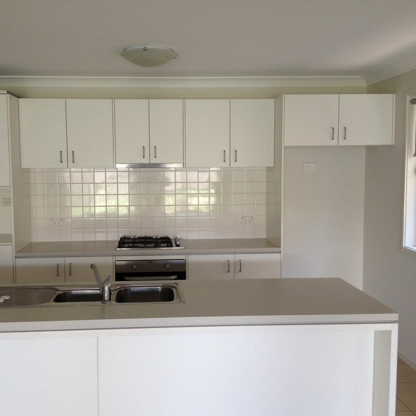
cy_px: 211
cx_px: 183
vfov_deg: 40.0
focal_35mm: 42
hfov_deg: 40.0
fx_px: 571
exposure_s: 1/30
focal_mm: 4.28
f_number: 2.4
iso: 50
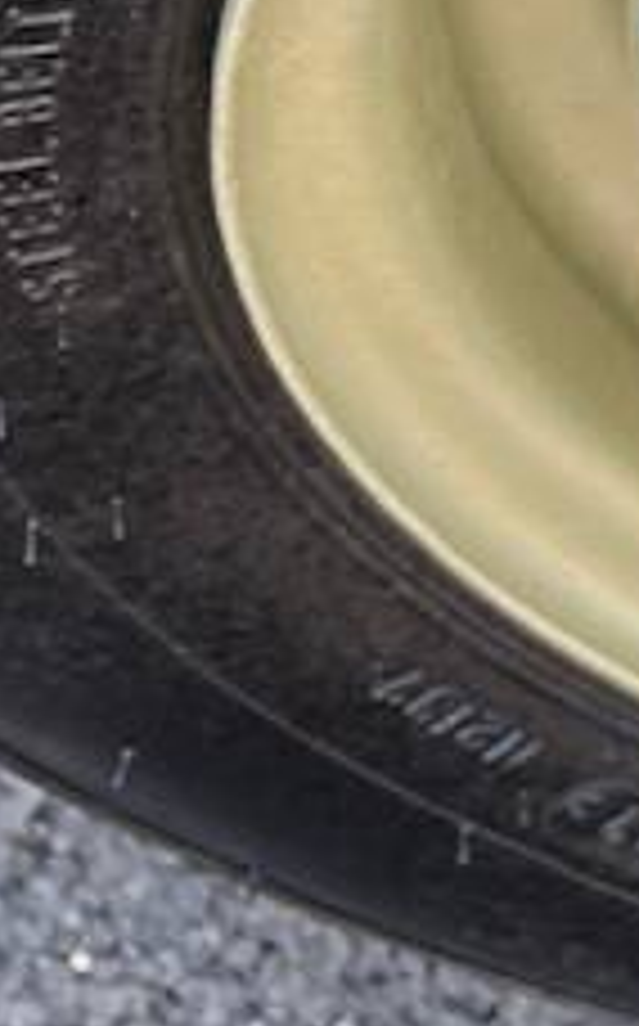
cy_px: -612
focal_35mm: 149
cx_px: 1786
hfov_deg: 7.8
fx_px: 4162
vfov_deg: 13.1
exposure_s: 1/121
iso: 40
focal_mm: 5.1
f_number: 1.6
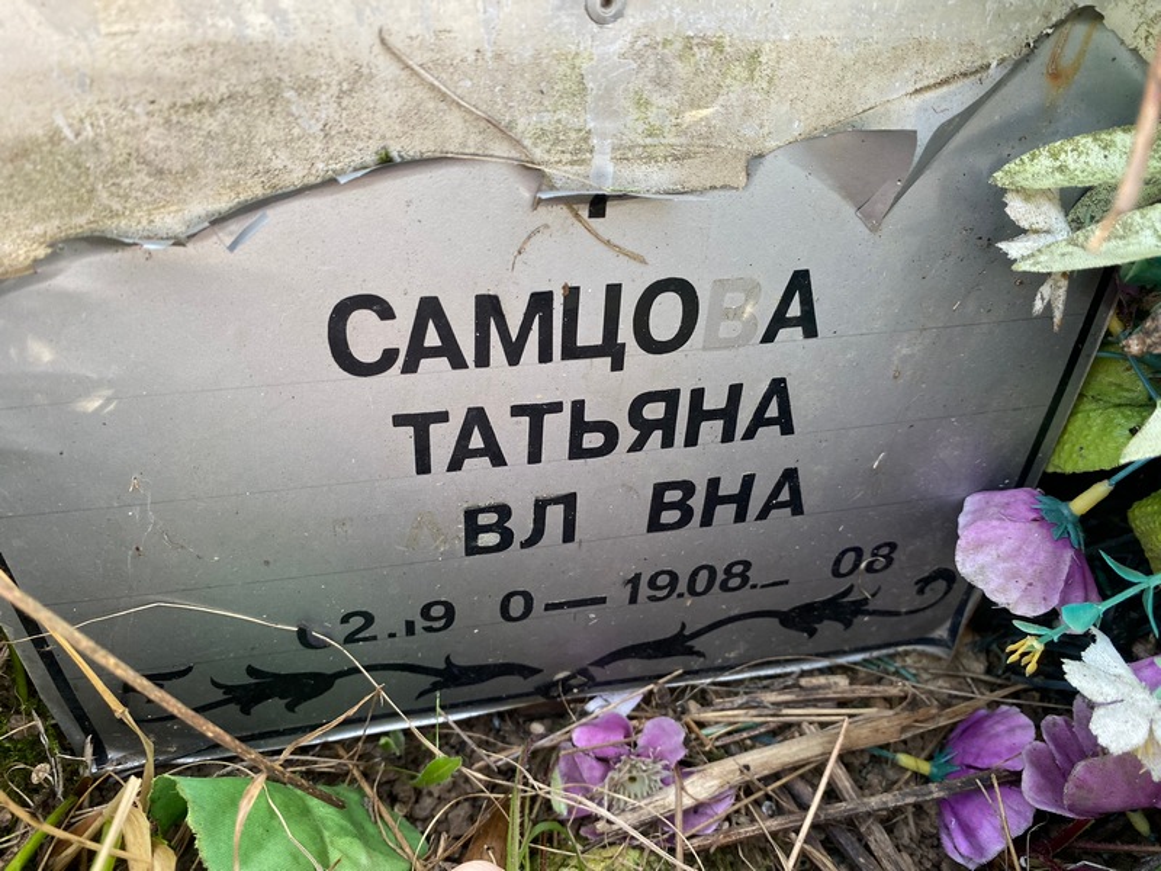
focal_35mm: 25
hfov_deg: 69.4
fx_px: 838
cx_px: 580
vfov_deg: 54.9
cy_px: 436
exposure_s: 1/121
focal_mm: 4.25
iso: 100
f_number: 1.8
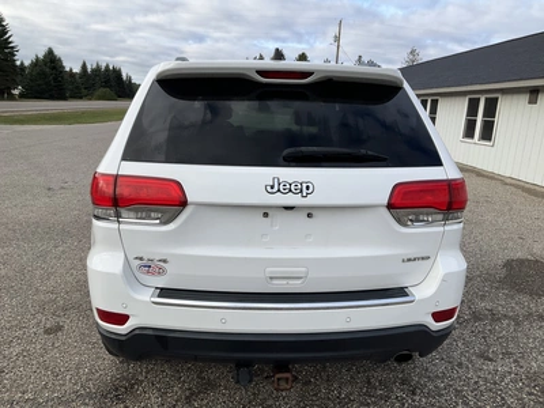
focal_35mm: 29
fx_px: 456
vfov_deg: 48.2
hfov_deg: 61.7
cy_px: 204
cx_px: 272
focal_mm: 3
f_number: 1.8
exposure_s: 1/770
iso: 25
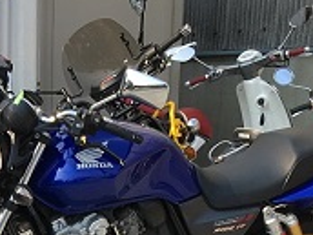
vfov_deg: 11.3
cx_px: 44
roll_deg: -0.9
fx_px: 1076
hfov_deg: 16.4
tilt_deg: -19.7
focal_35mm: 119
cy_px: 471
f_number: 2.2
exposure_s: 1/587
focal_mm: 4.15
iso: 25
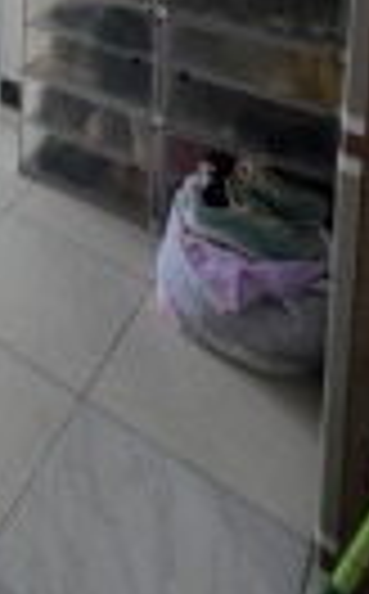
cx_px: -155
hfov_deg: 24.8
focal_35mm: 42
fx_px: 679
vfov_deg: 32.1
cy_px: -223
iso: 200
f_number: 1.9
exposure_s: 1/60
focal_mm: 2.2
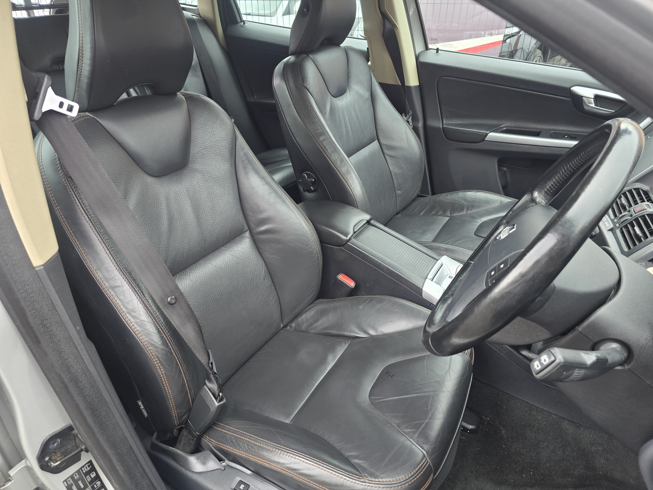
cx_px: 326
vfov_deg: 58.9
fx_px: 434
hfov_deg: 73.9
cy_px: 245
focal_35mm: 23
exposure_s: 1/180
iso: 100
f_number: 1.7
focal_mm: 6.3
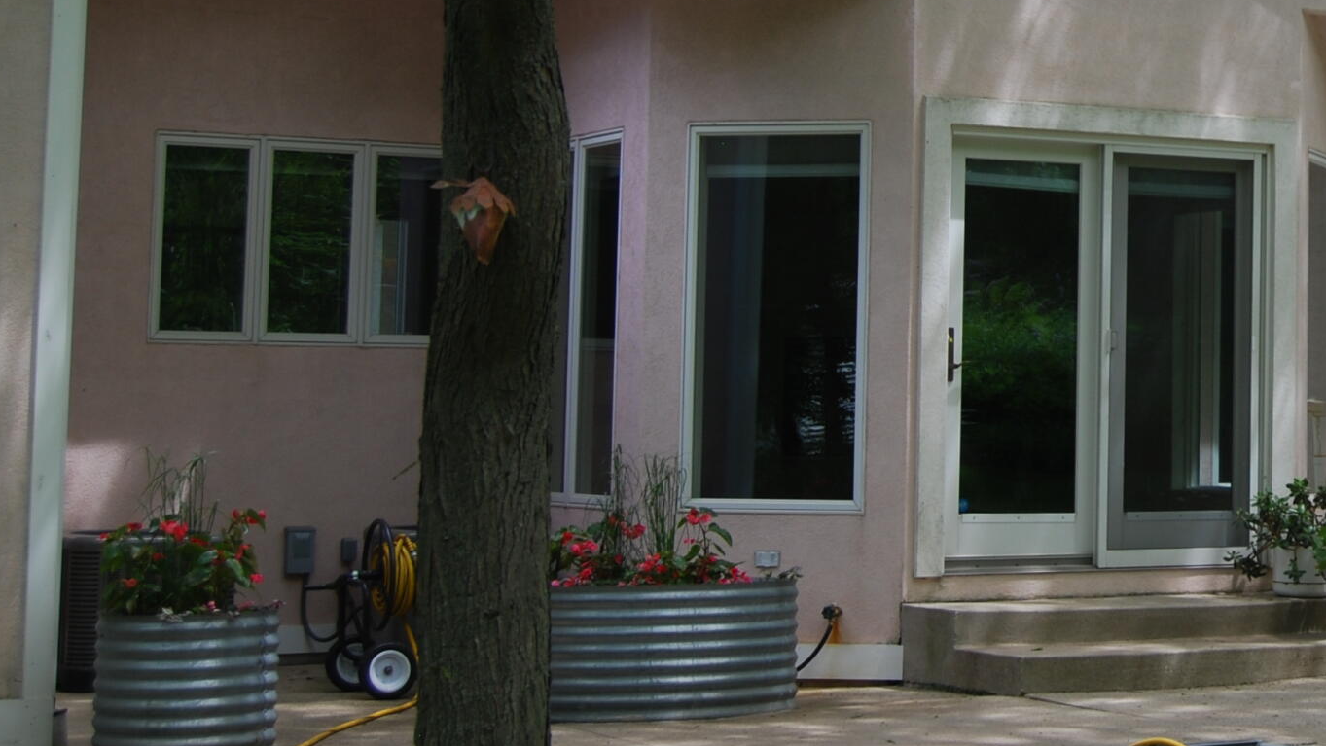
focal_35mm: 90
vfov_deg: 13.3
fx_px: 3165
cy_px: 67
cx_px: 1404
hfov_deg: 22.5
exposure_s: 1/160
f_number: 6.3
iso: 100
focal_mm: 26
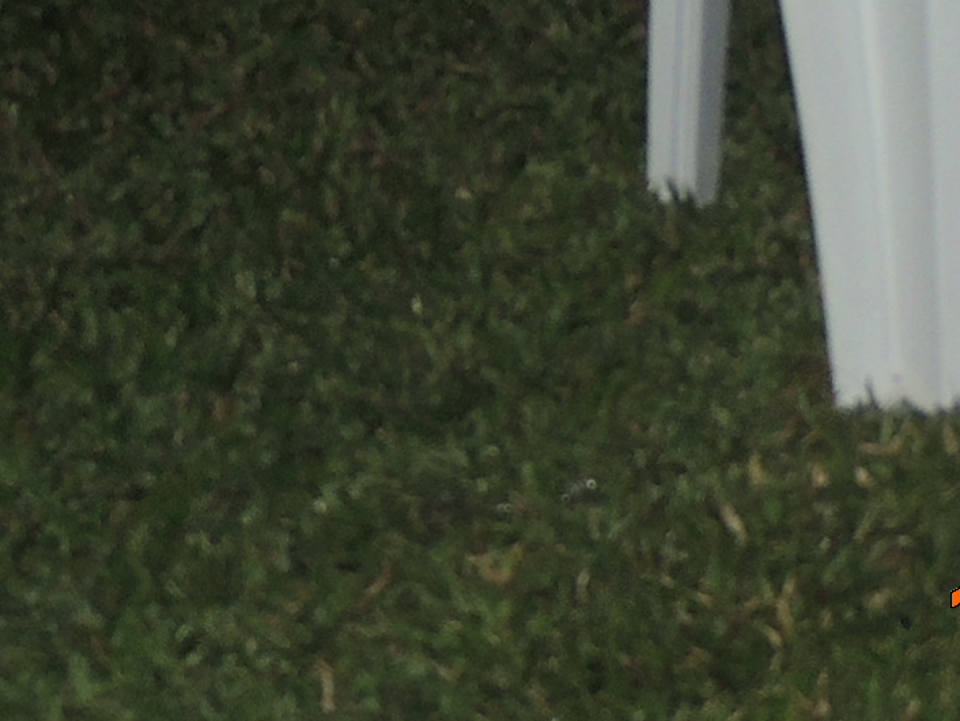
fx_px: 6408
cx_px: 216
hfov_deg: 8.6
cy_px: -695
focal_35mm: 231
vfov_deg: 6.3
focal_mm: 8.9
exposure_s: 1/40
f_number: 3.6
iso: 200
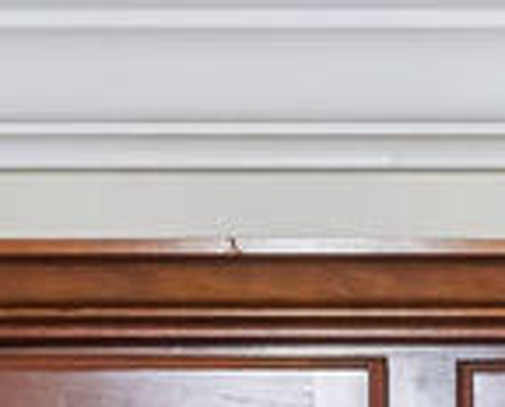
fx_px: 3597
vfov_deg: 5.6
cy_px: 1628
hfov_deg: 8.0
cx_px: 382
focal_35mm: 240
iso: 640
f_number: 5.6
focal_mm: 24
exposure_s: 1/2000
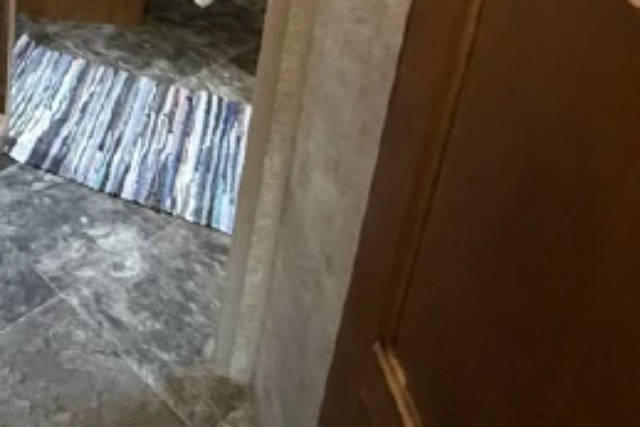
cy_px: -175
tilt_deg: -17.1
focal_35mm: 45
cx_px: -156
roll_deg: +1.6
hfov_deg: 33.8
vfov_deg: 24.6
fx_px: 800
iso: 800
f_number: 2.2
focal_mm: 2.22
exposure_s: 1/60
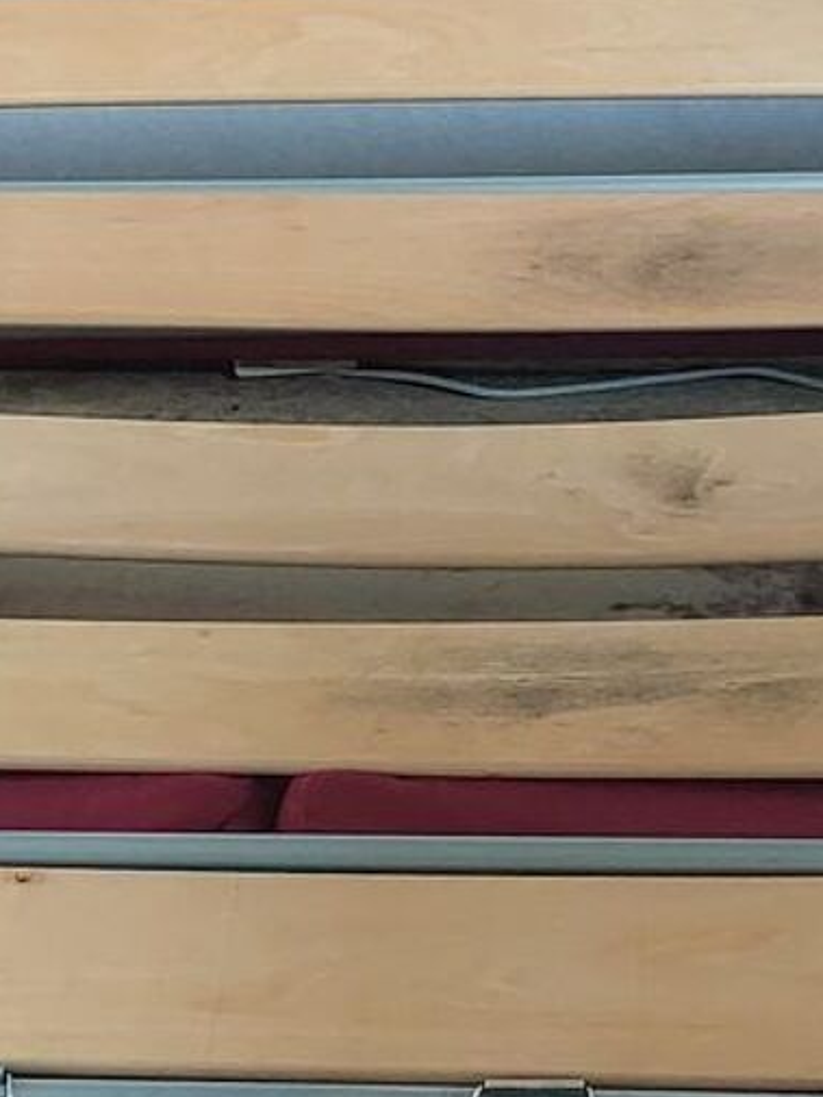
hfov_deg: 22.2
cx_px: 352
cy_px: 850
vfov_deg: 28.8
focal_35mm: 66
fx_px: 2091
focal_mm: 5.23
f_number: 1.8
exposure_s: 1/50
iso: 500
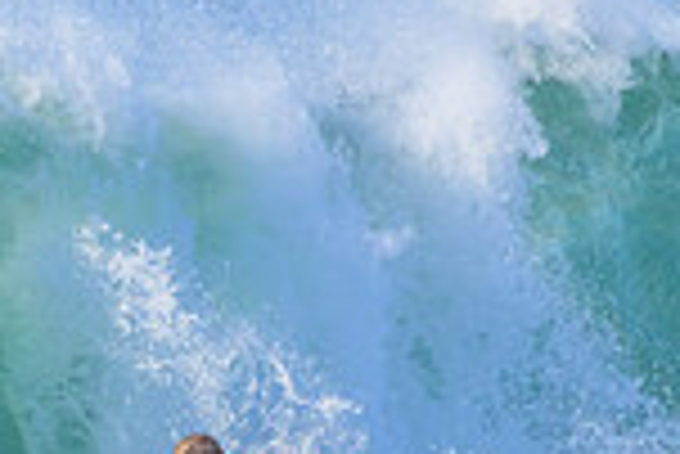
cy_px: 519
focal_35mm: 3831
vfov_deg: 0.4
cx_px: -27
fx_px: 72431
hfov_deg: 0.5
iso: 2000
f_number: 11
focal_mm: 1000
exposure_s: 1/2000
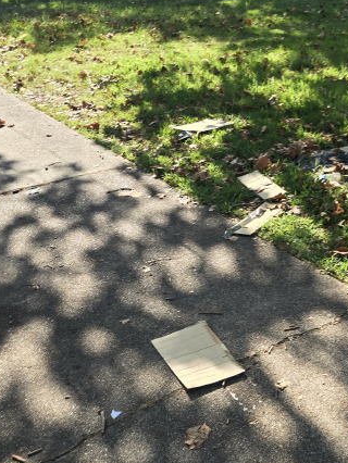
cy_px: 308
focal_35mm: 46
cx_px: 250
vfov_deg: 40.7
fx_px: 616
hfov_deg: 31.1
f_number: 1.7
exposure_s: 1/180
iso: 12
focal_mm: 6.3
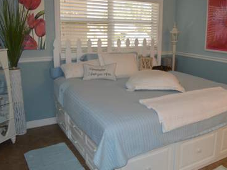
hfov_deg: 53.7
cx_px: 133
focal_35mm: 34
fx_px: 223
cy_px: 80
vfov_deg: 41.7
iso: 400
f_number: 4
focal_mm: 18
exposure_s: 1/60
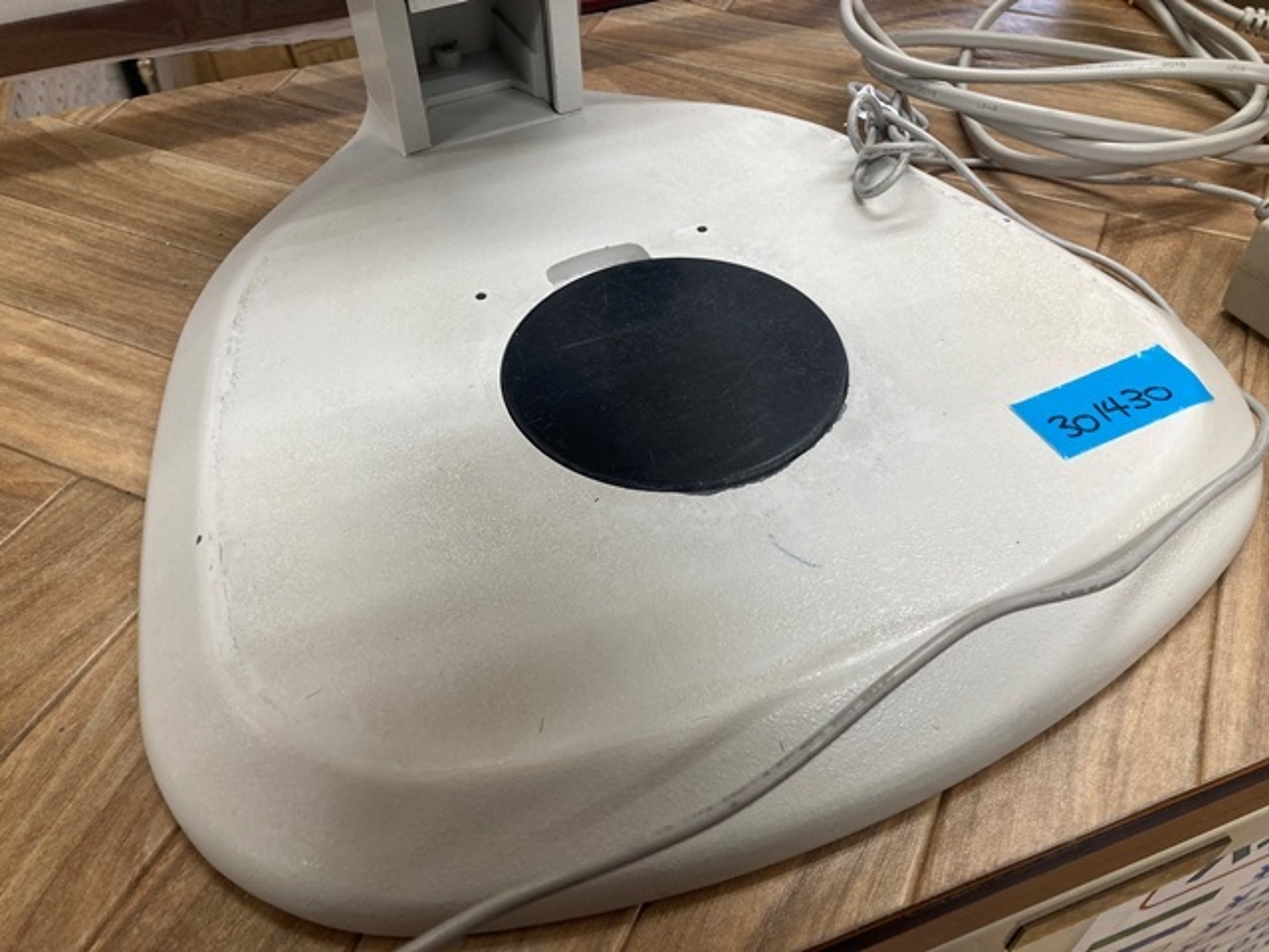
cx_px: 634
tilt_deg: -47.8
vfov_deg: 49.7
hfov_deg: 63.4
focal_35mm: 28
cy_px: 476
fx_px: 1026
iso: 50
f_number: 1.8
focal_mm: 3.99
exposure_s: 1/60
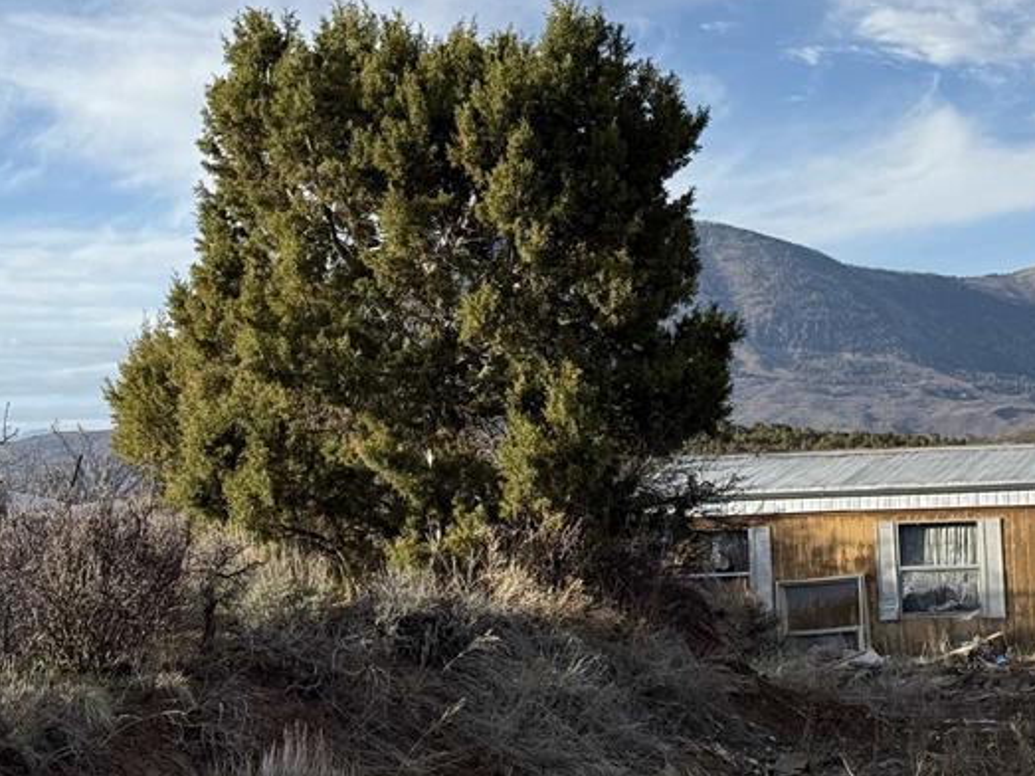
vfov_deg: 15.7
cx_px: 617
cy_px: 307
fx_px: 2810
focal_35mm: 94
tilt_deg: +4.5
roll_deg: +1.8
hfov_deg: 20.8
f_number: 1.78
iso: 64
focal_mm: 6.76
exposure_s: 1/4329
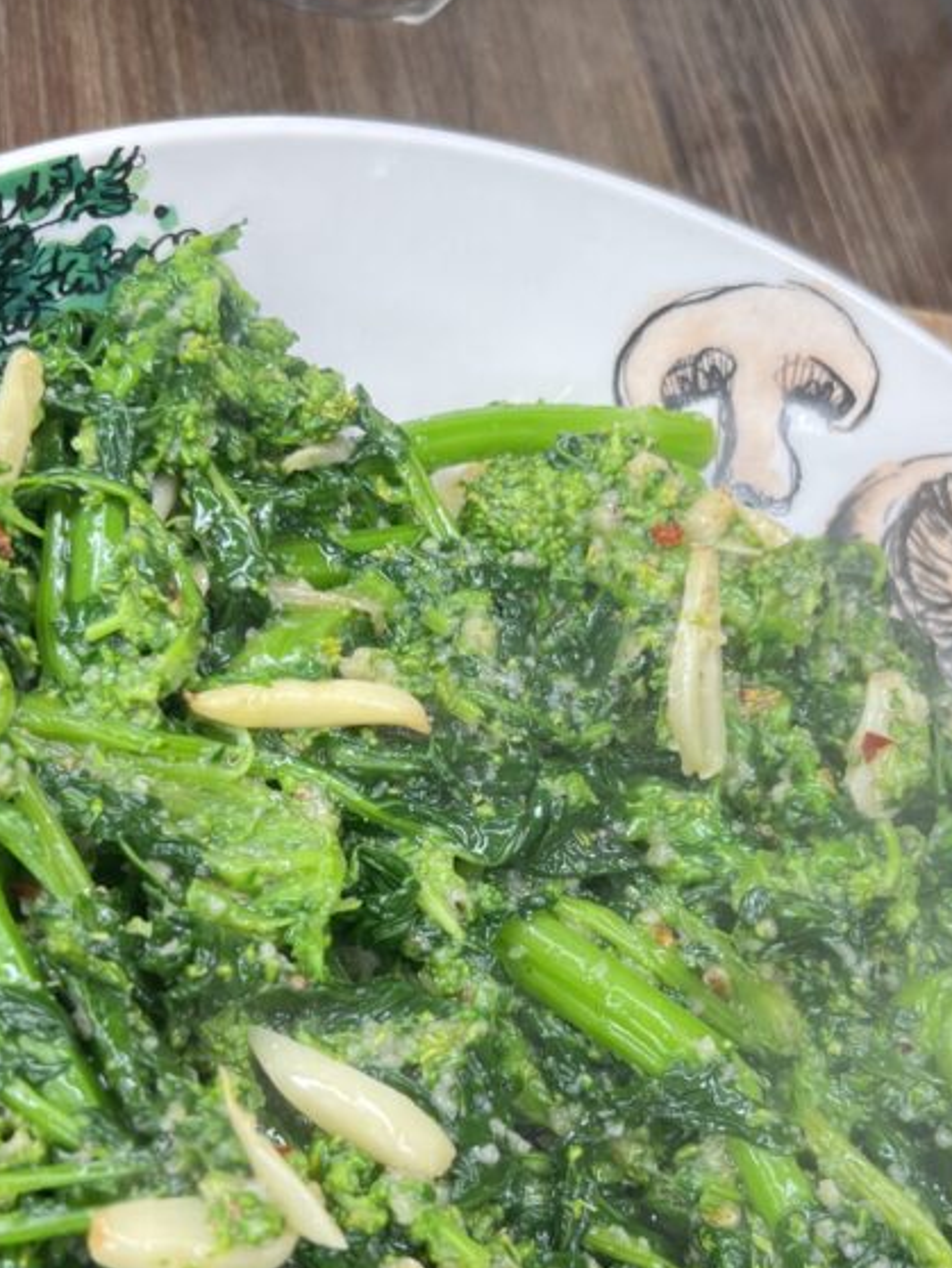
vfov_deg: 39.5
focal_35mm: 48
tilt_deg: -49.9
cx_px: 544
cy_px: 734
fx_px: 1759
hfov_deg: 30.2
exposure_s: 1/151
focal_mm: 5.7
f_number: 1.5
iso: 50
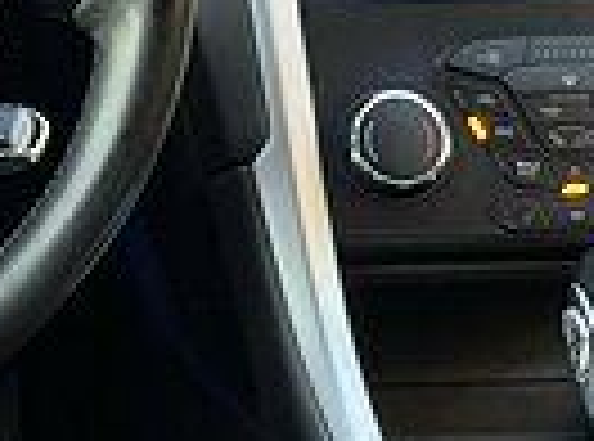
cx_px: -112
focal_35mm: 200
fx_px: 3419
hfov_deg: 9.8
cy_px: 14
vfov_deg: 7.4
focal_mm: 6.76
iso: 250
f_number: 1.78
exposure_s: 1/46
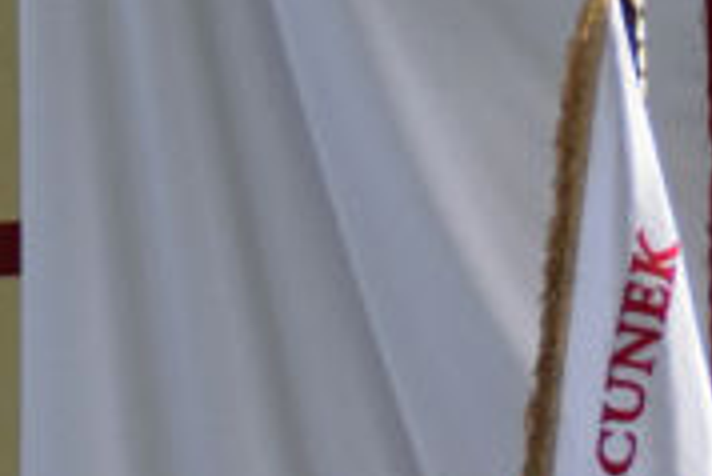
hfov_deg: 2.8
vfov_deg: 1.9
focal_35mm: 742
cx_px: 756
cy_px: 1000
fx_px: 14687
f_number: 5.6
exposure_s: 1/500
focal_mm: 98
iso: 2000
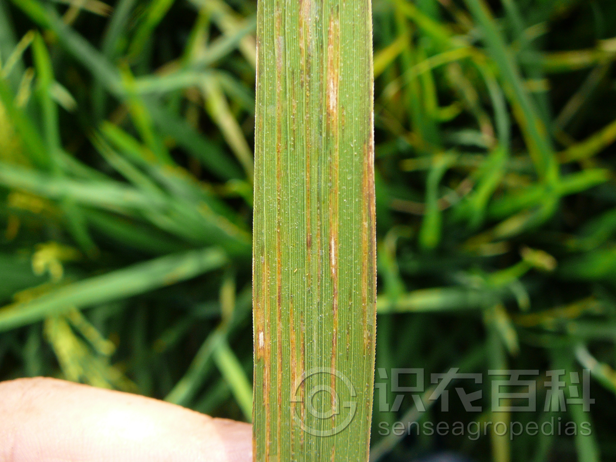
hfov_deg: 52.6
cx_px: 308
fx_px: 623
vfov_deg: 40.7
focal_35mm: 35
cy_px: 231
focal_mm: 5.2
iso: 80
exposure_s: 1/250
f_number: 2.8
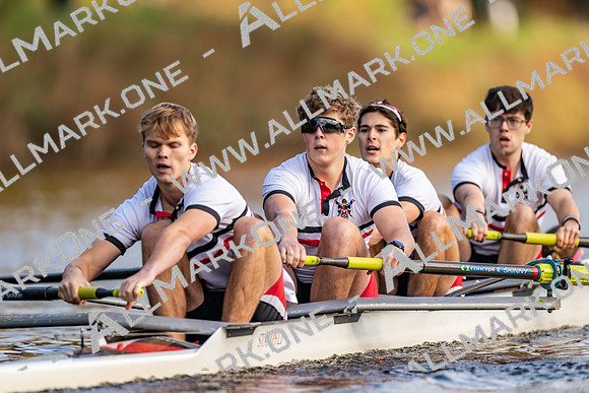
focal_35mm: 600
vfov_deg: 2.3
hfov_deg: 3.4
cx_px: 294
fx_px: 9819
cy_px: 196
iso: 900
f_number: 4
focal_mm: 600
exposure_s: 1/2500
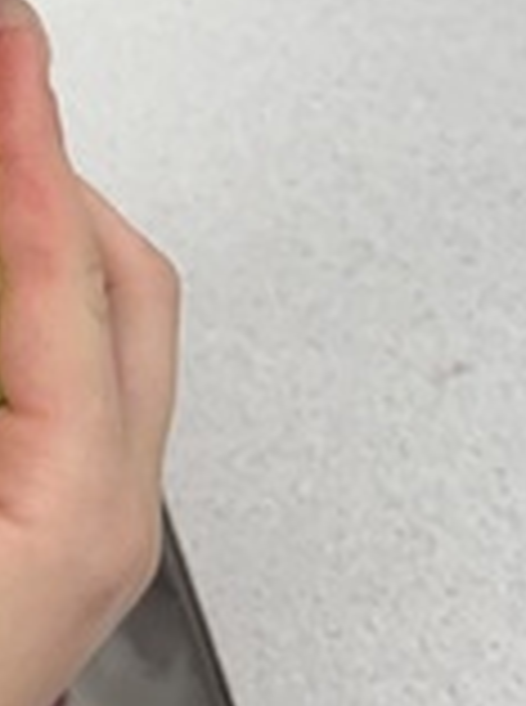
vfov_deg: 12.0
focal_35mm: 157
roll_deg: +8.2
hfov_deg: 9.0
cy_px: -360
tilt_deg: -24.2
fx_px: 3194
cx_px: -382
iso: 200
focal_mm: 6.76
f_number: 1.78
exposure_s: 1/120
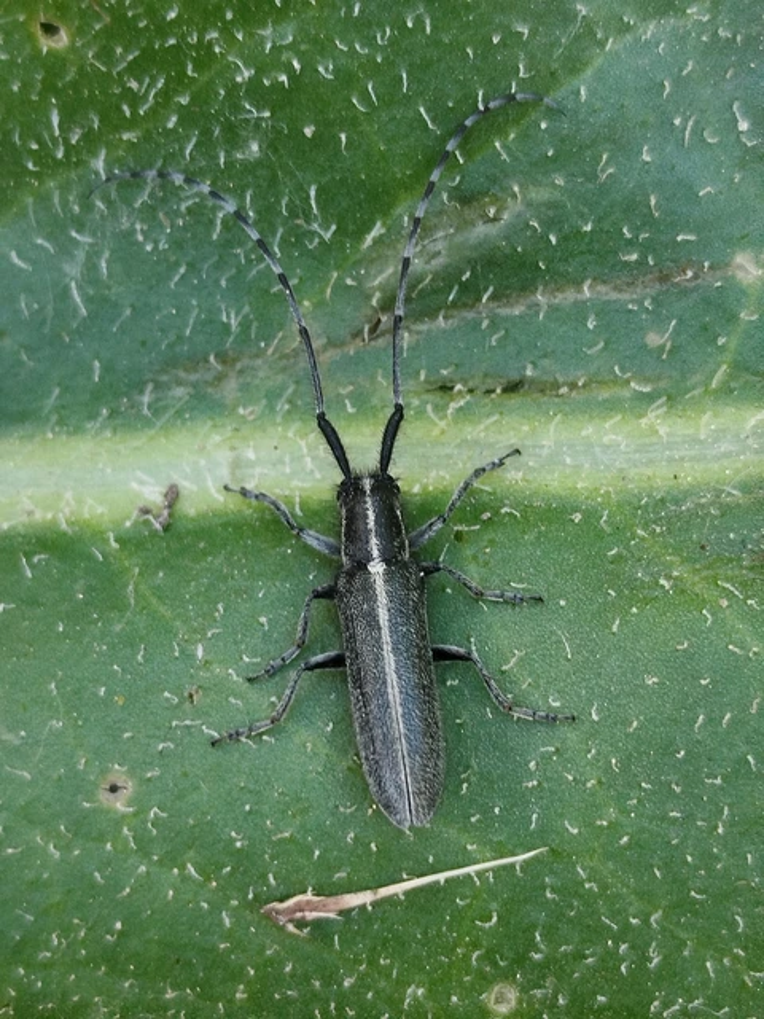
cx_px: 382
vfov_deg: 58.4
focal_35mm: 31
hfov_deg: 45.4
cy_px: 510
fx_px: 912
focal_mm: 5.31
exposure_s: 1/50
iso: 100
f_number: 1.7
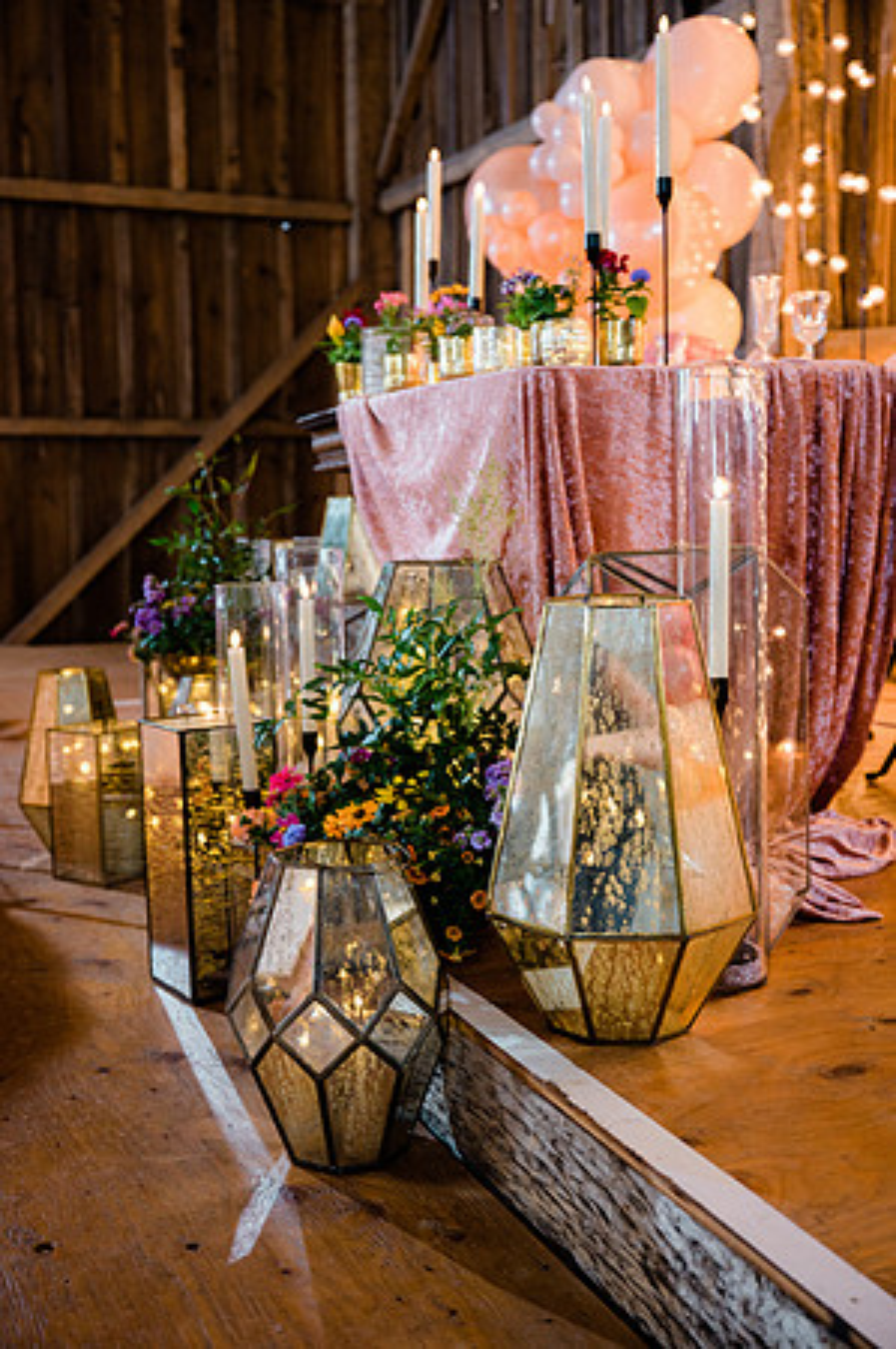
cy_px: 674
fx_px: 1459
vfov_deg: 49.6
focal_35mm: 39
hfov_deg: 34.1
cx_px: 448
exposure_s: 1/200
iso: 1250
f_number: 3.5
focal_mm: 39
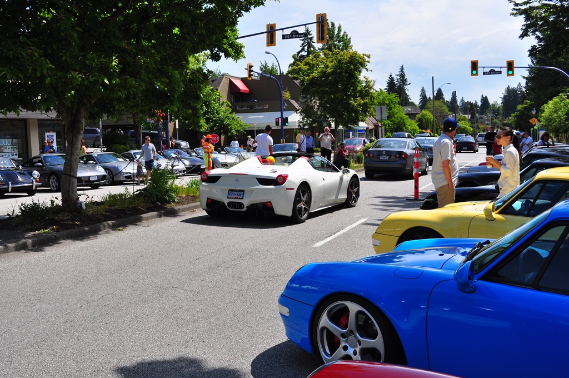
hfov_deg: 49.6
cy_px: 189
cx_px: 284
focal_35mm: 39
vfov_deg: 34.1
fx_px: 616
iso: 320
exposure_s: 1/800
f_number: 8
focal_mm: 26
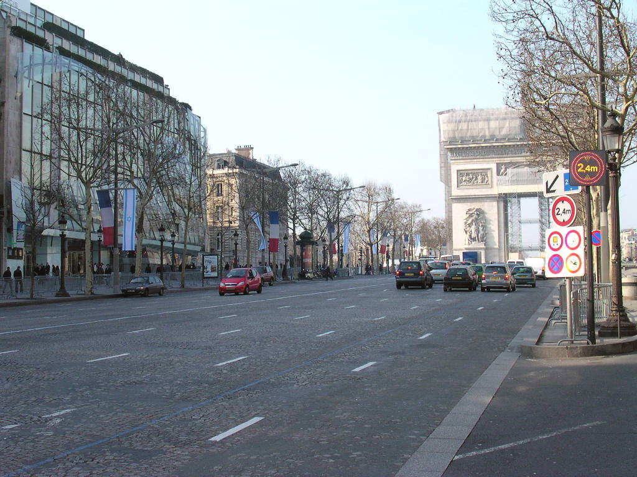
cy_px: 238
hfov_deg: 38.9
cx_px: 318
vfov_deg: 29.7
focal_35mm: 49
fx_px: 902
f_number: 5.2
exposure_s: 1/161
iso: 100
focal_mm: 7.5
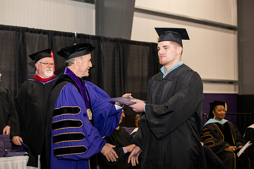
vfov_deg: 19.5
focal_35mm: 70
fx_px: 494
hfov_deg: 28.8
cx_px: 127
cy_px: 84
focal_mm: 70
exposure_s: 1/200
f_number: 5
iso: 2000
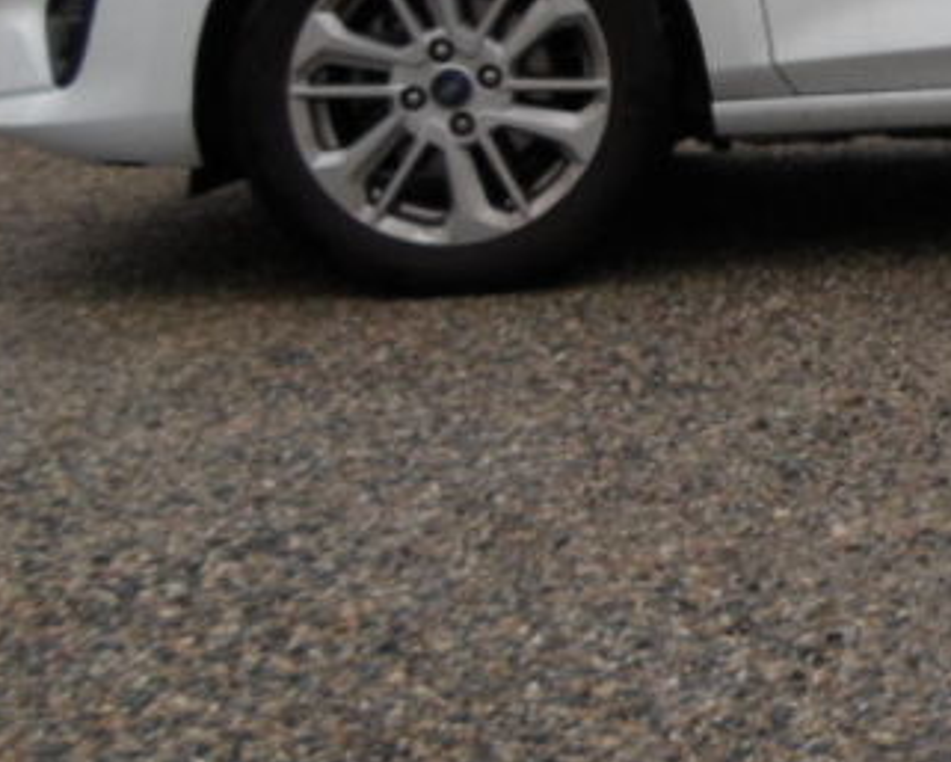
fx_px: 2140
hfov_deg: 22.0
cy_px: -160
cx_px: 1307
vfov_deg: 19.0
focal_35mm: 76
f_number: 2.5
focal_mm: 4.5
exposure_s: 1/180
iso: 80
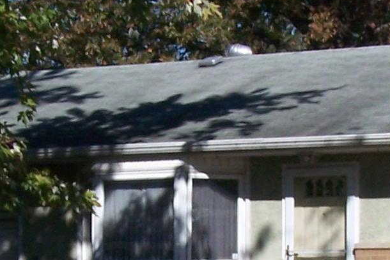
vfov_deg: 8.2
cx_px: 240
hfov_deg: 12.3
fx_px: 1808
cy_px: 277
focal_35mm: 167
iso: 80
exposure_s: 1/1000
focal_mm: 6.3
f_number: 4
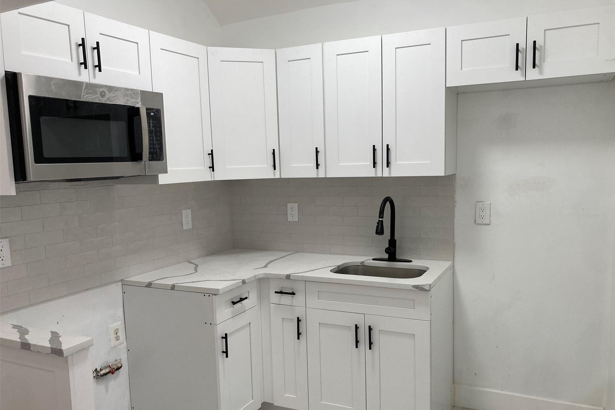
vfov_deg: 43.5
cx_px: 316
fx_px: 512
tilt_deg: -6.7
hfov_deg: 61.9
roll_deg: +0.5
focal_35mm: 30
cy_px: 231
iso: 50
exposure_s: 1/120
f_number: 1.8
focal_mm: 3.99
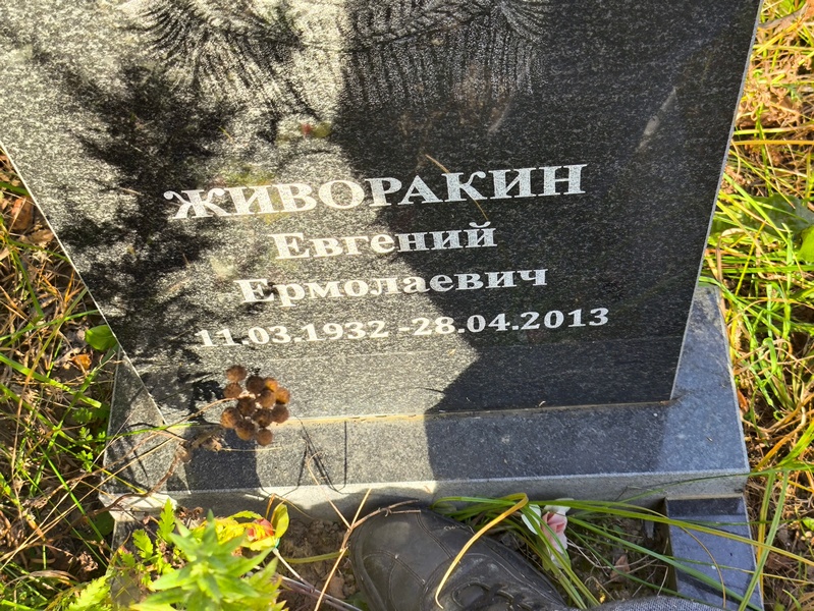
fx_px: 1176
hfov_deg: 38.2
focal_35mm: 50
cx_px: 407
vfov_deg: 29.1
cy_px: 306
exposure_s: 1/205
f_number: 1.7
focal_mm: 4.71
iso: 50
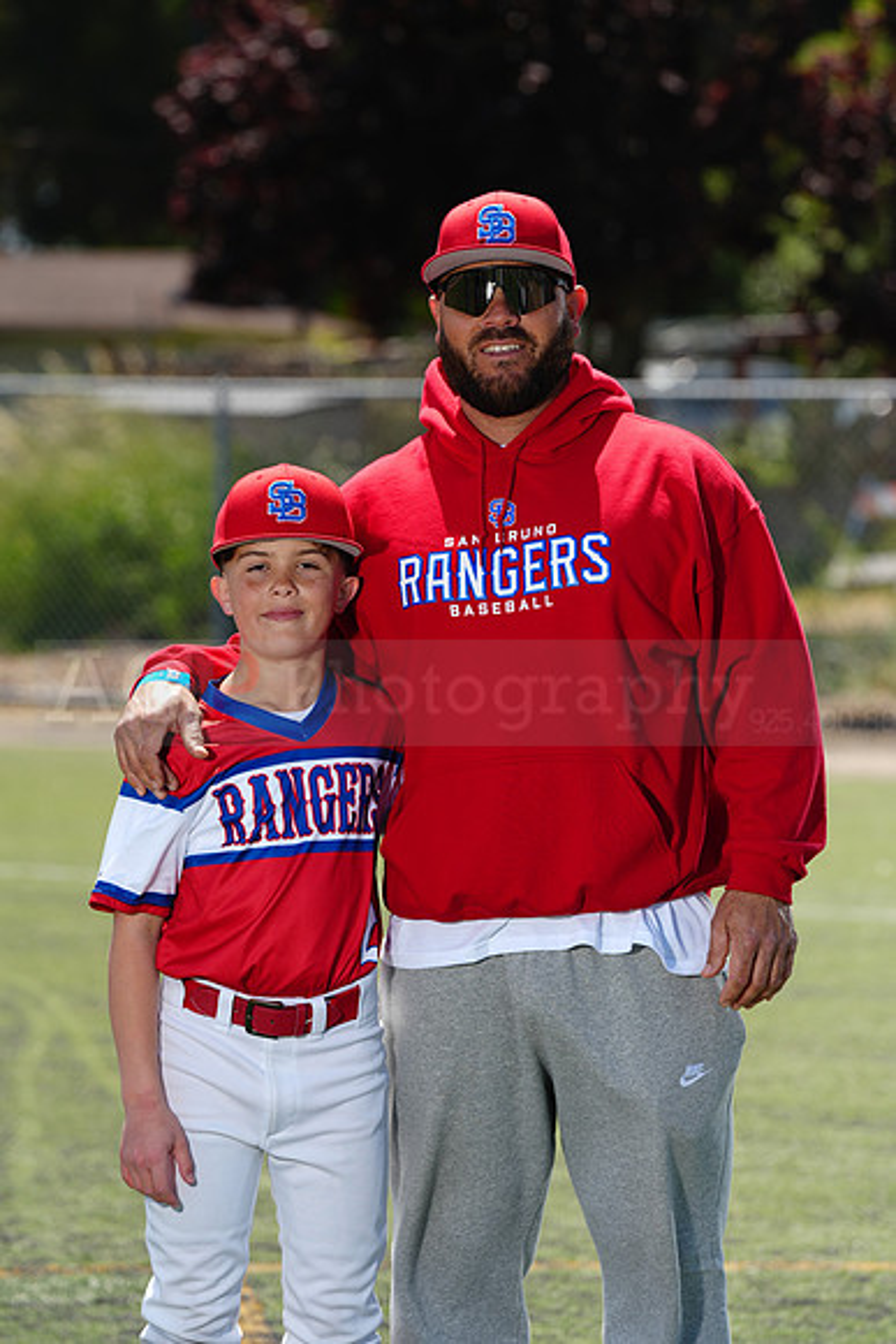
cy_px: 672
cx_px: 448
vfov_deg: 11.5
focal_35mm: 178
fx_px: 6641
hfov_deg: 7.7
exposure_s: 1/250
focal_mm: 178
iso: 50
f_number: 5
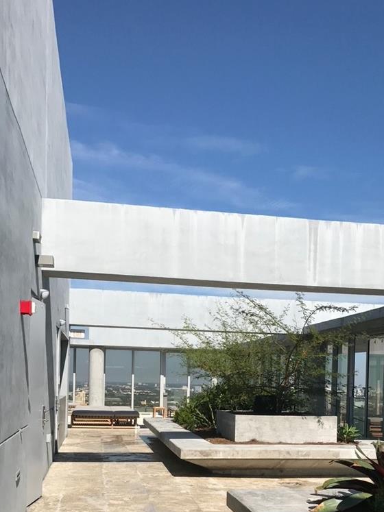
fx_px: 666
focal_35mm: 45
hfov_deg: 32.0
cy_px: 400
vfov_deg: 40.6
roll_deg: -1.5
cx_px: 243
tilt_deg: -0.5
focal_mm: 3.99
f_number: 1.8
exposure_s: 1/4367
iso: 20
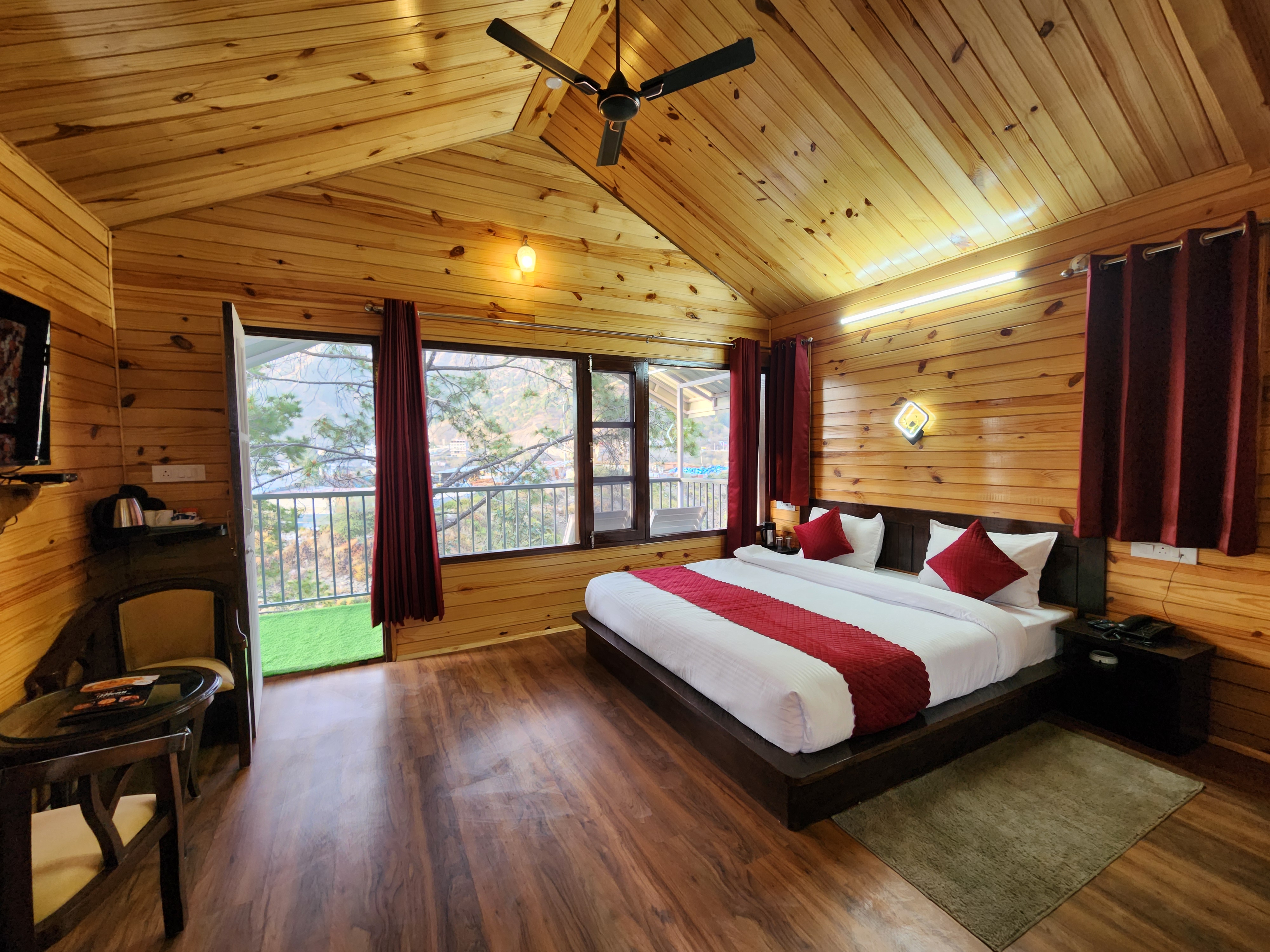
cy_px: 476
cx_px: 635
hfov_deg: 106.2
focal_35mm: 13
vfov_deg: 89.9
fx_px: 477
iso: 250
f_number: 2.2
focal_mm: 2.2
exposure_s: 1/50
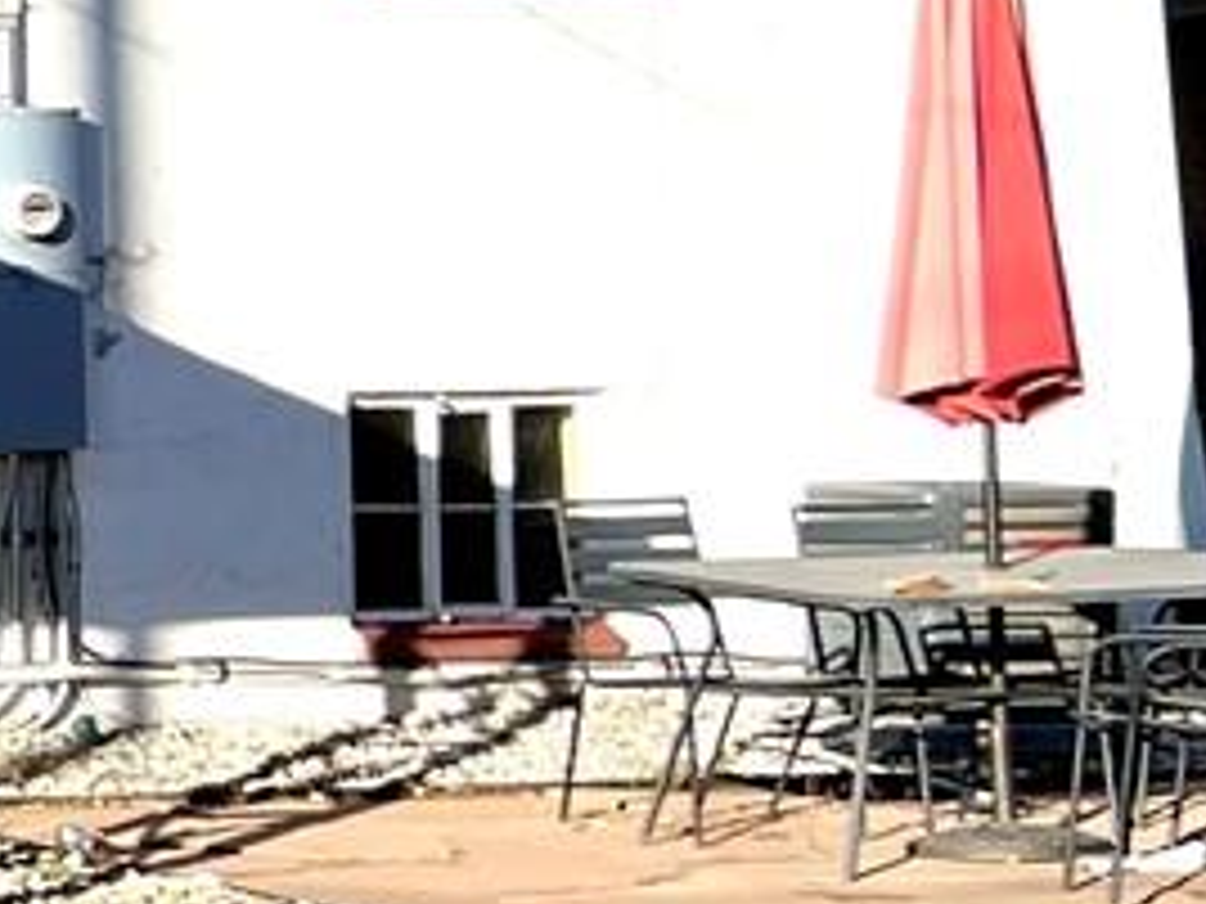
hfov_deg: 10.4
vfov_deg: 9.6
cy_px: 274
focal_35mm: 155
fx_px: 5400
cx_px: -1984
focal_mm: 5.7
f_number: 1.5
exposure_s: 1/4831
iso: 50
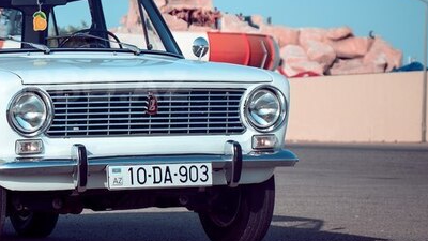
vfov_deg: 6.3
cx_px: 78
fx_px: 2200
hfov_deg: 11.1
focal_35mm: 194
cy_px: 86
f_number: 5.6
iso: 100
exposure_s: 1/500
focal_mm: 75
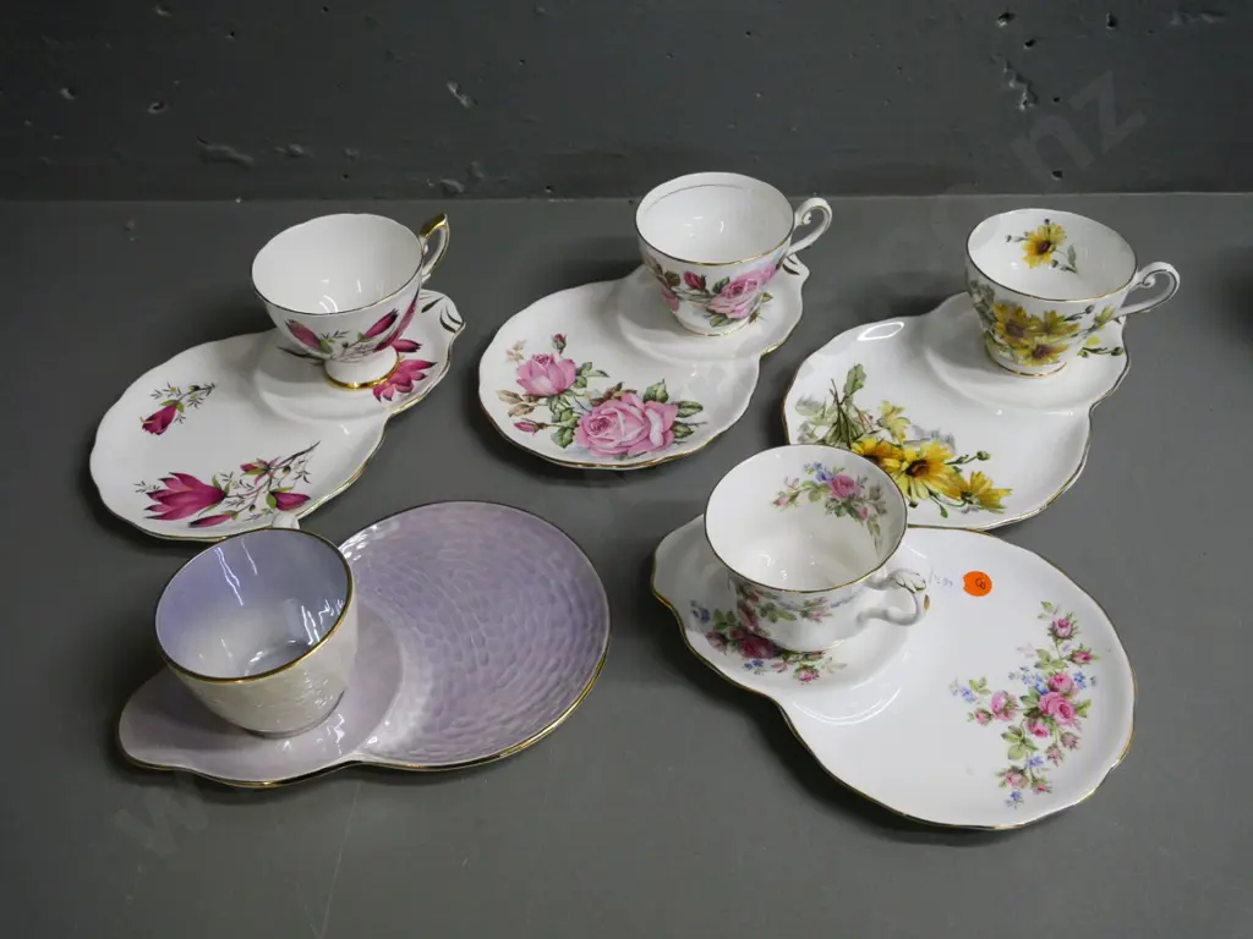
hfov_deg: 54.0
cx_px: 626
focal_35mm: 34
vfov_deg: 41.8
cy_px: 470
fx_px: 1231
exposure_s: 1/200
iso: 3200
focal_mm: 17
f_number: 5.6
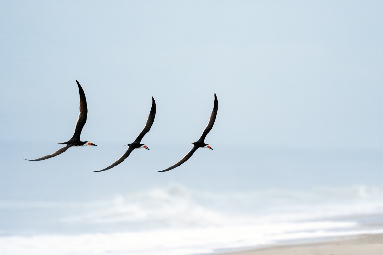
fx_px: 4254
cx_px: 192
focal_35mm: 400
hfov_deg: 5.2
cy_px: 128
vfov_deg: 3.4
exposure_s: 1/3200
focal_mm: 400
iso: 1600
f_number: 4.5
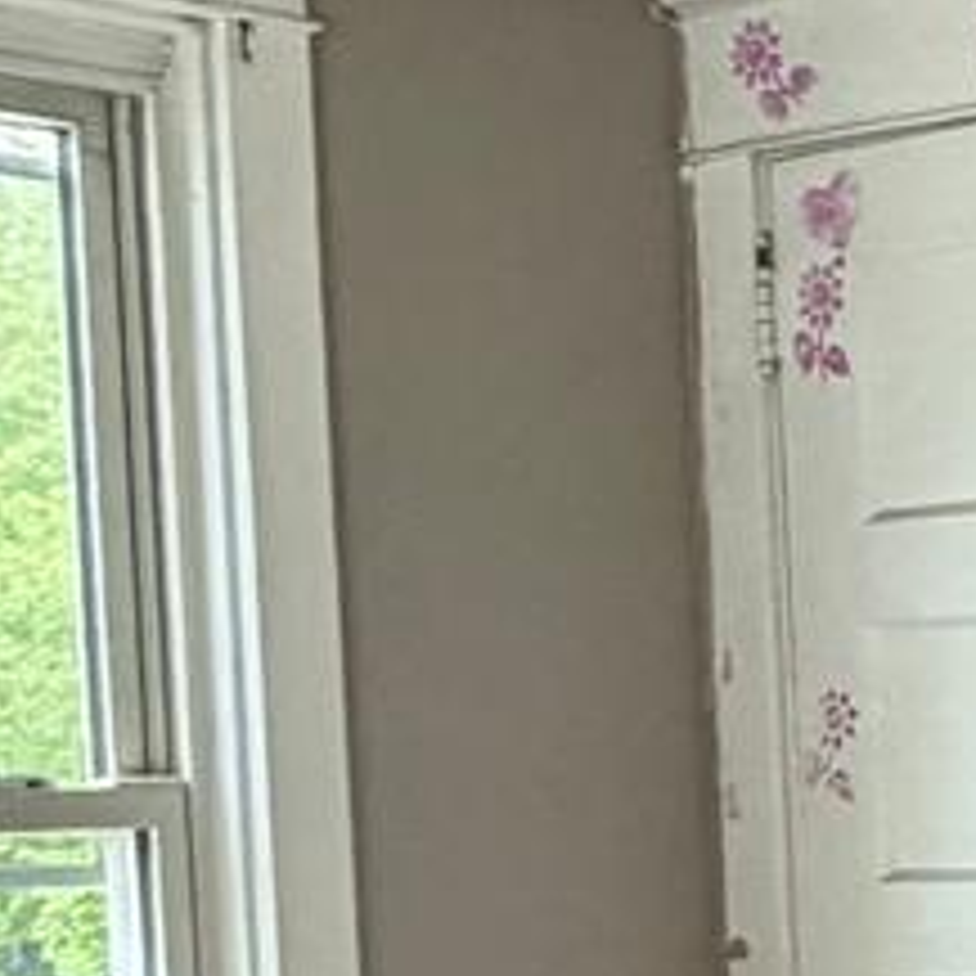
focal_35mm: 117
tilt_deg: -5.5
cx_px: 1286
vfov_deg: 14.5
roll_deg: +2.6
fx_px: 3732
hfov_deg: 14.3
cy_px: 1142
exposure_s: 1/121
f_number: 2.2
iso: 200
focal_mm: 2.22
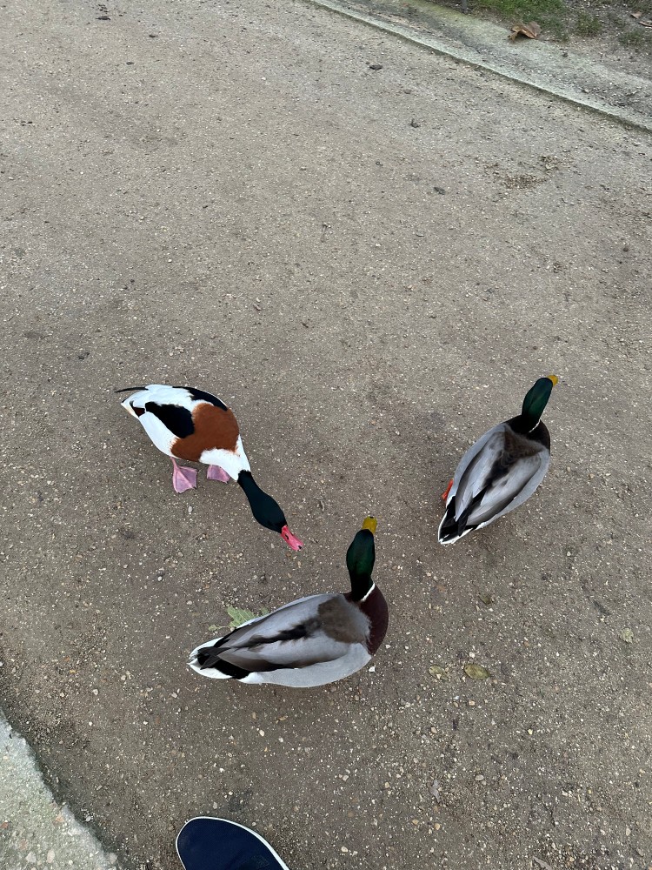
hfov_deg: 56.8
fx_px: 603
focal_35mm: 24
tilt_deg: -50.8
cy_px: 435
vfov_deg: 71.6
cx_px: 326
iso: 250
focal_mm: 6.86
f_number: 1.78
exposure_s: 1/114
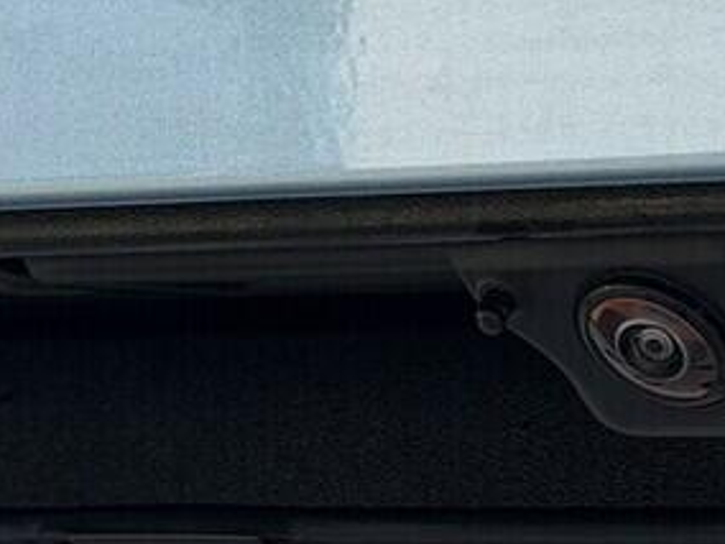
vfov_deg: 6.1
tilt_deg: +0.6
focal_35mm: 243
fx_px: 5089
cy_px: 452
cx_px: 625
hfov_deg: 8.1
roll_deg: -0.6
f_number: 1.78
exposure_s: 1/1608
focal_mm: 6.76
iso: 64
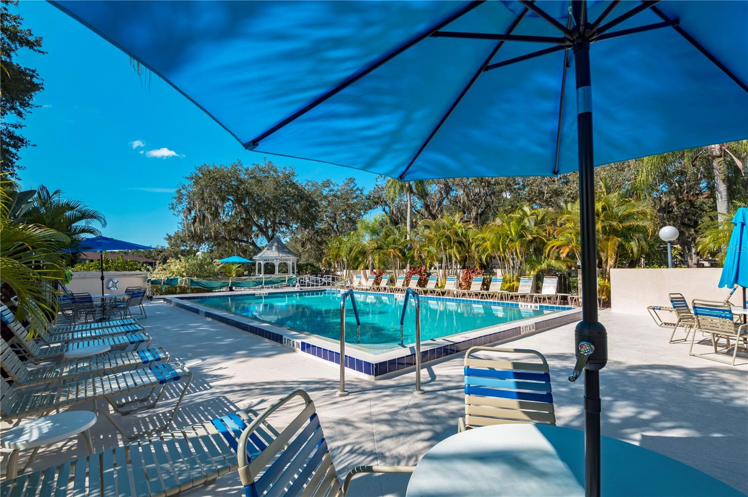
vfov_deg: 77.2
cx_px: 374
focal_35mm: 15
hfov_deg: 100.5
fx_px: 311
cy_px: 248
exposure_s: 1/250
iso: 100
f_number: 8
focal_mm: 10
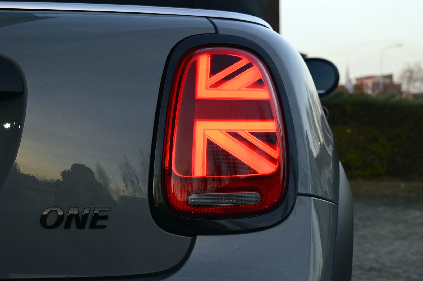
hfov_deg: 28.1
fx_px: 845
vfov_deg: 18.9
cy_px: 140
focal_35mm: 72
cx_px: 212
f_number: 8
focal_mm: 48
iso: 450
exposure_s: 1/60
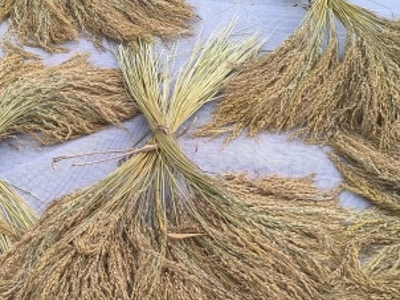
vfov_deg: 24.0
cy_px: 167
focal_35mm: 61
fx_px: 704
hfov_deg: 31.6
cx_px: 159
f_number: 1.65
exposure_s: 1/306
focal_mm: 6.14
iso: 50
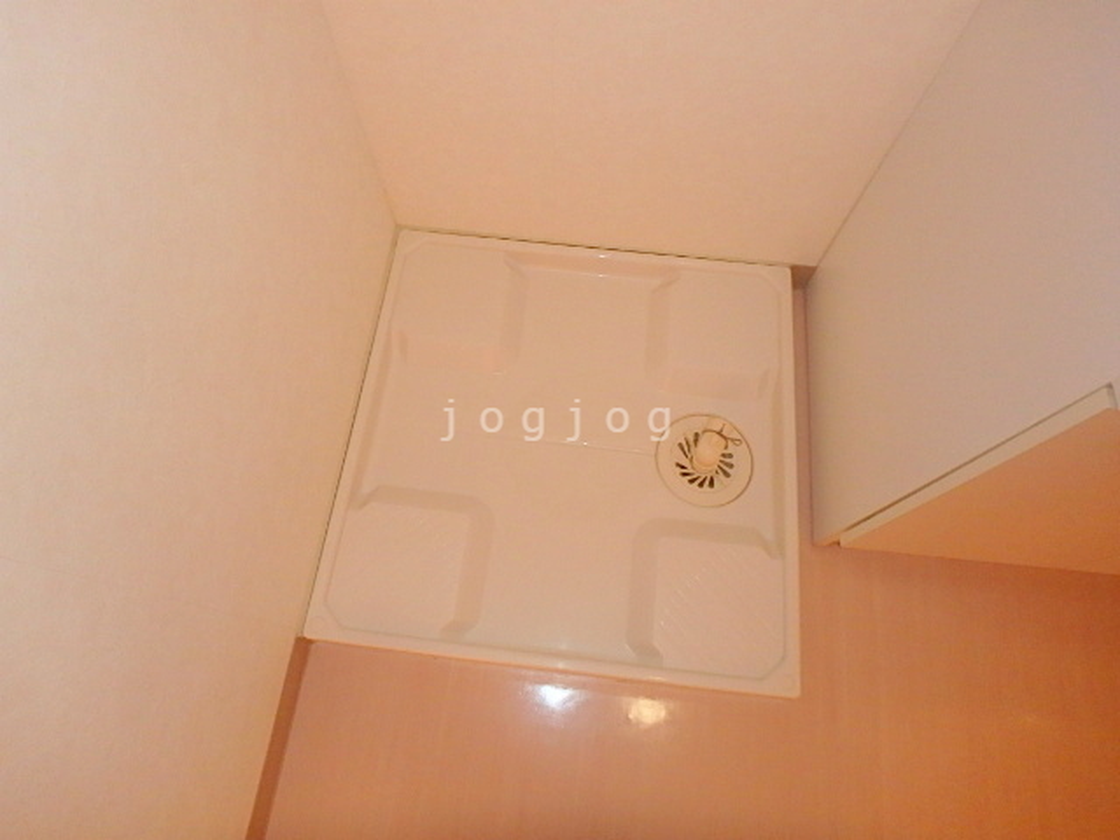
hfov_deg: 79.0
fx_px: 679
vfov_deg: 63.4
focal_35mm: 21
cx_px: 560
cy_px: 420
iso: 640
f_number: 3.5
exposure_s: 1/30
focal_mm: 3.7
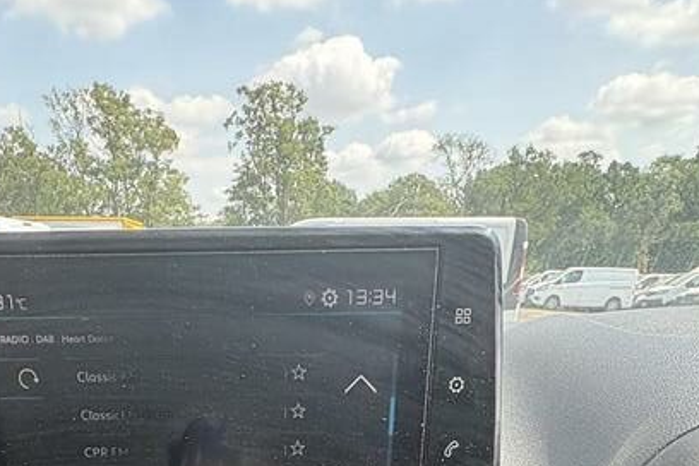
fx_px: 621
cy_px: 651
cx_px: 254
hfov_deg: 57.8
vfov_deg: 29.8
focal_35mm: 32
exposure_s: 1/136
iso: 80
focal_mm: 2.22
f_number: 2.2
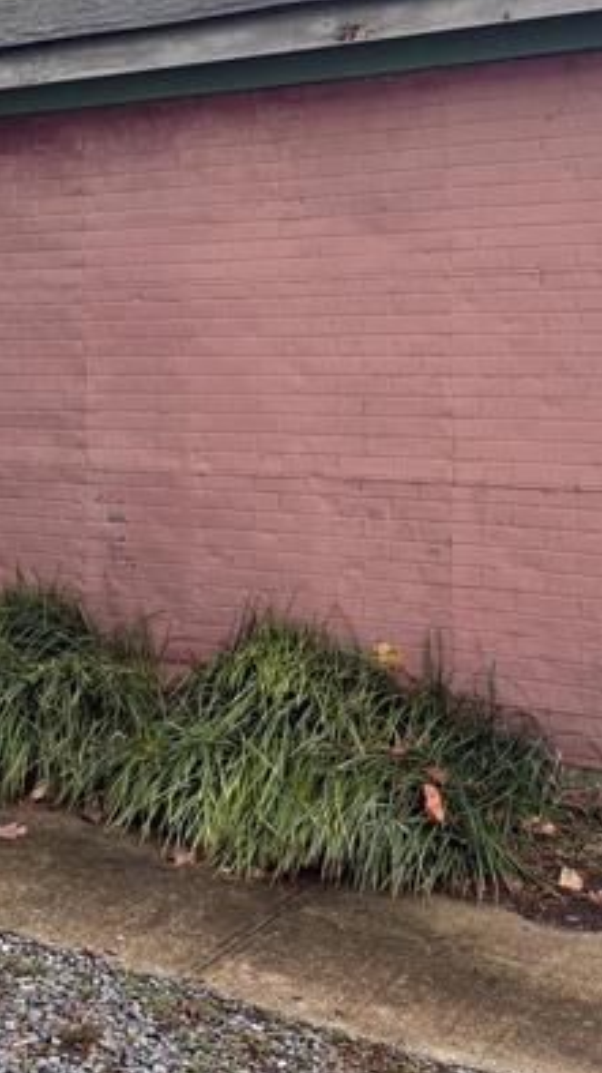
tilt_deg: +2.7
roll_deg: +0.0
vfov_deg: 39.8
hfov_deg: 23.4
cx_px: 256
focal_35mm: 51
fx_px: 1450
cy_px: 302
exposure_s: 1/1046
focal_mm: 6.76
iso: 100
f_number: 1.78
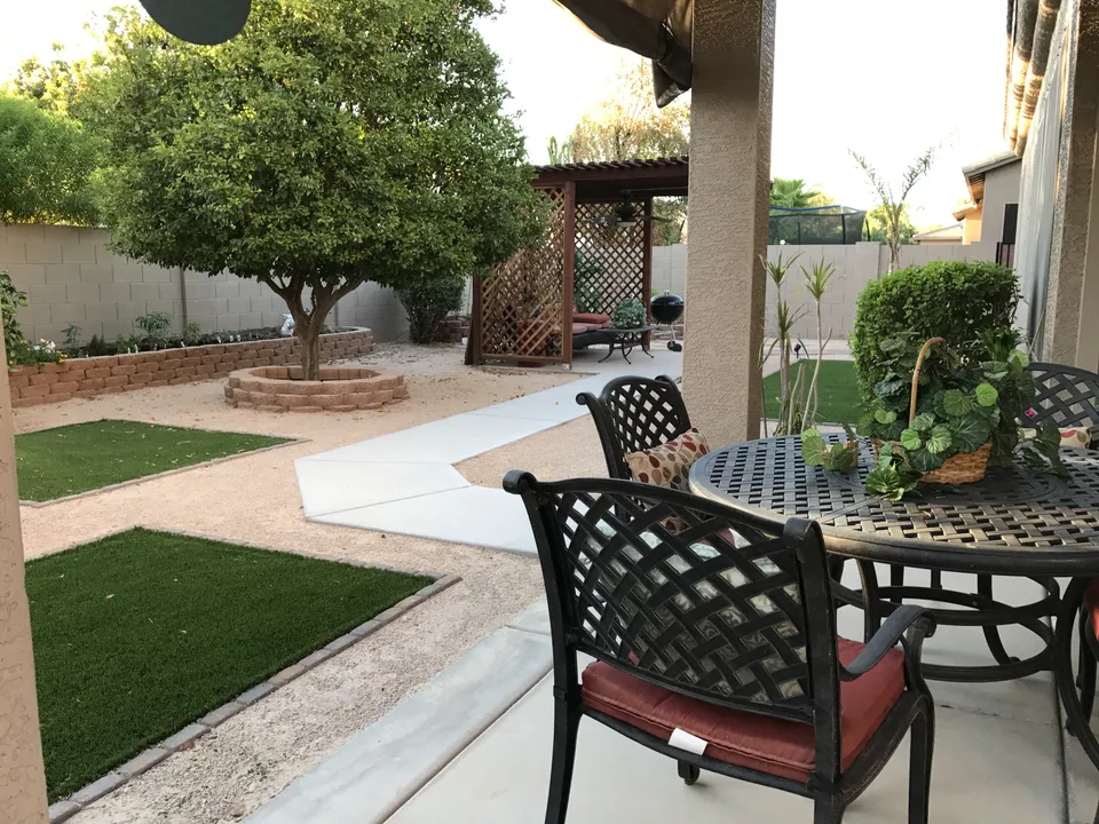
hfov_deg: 63.4
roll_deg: -0.6
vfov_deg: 49.7
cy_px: 412
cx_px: 550
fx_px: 889
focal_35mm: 28
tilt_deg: -8.5
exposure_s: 1/120
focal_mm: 4
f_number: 1.8
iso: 32
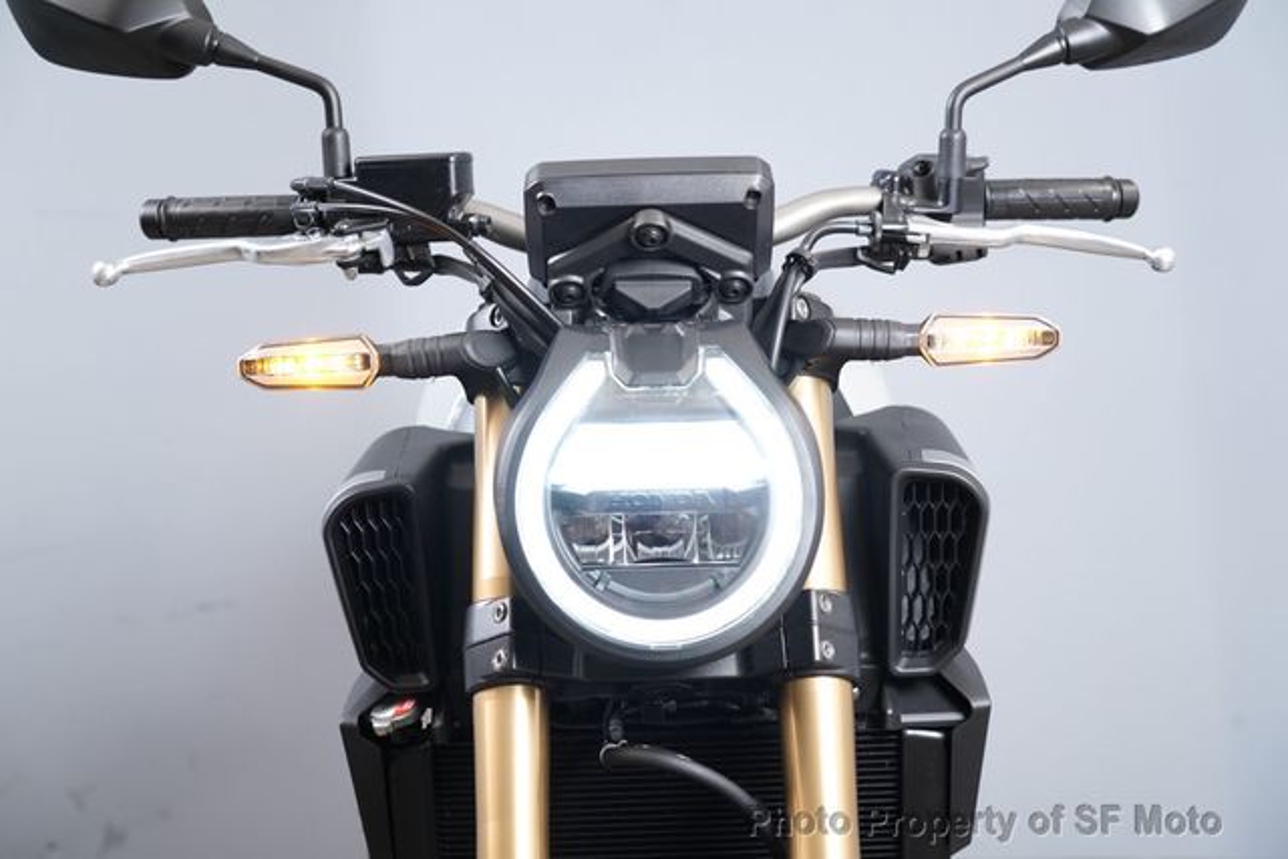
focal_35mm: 63
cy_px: 430
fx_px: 2254
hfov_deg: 31.9
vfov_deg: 21.6
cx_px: 644
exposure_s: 1/100
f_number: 4
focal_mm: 63
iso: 1600
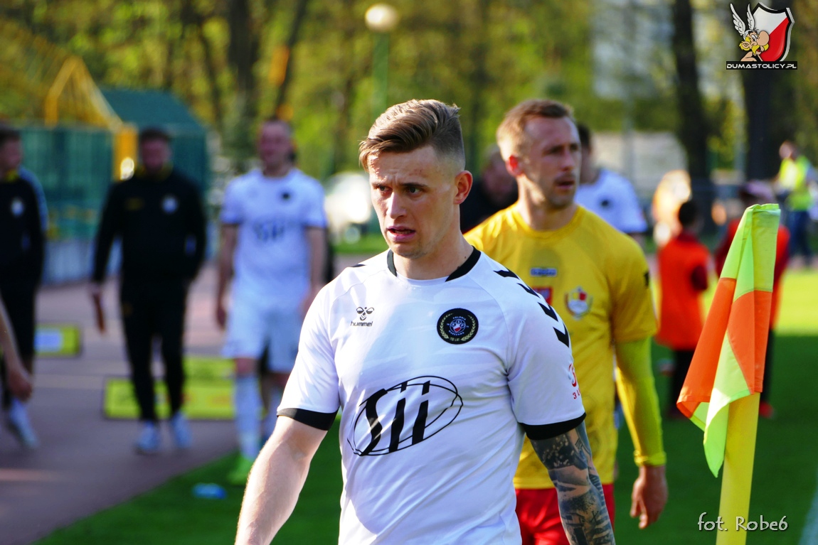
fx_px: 9021
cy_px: 272
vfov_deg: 3.5
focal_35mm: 397
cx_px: 409
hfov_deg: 5.2
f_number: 4
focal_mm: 144.72
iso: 160
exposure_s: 1/500
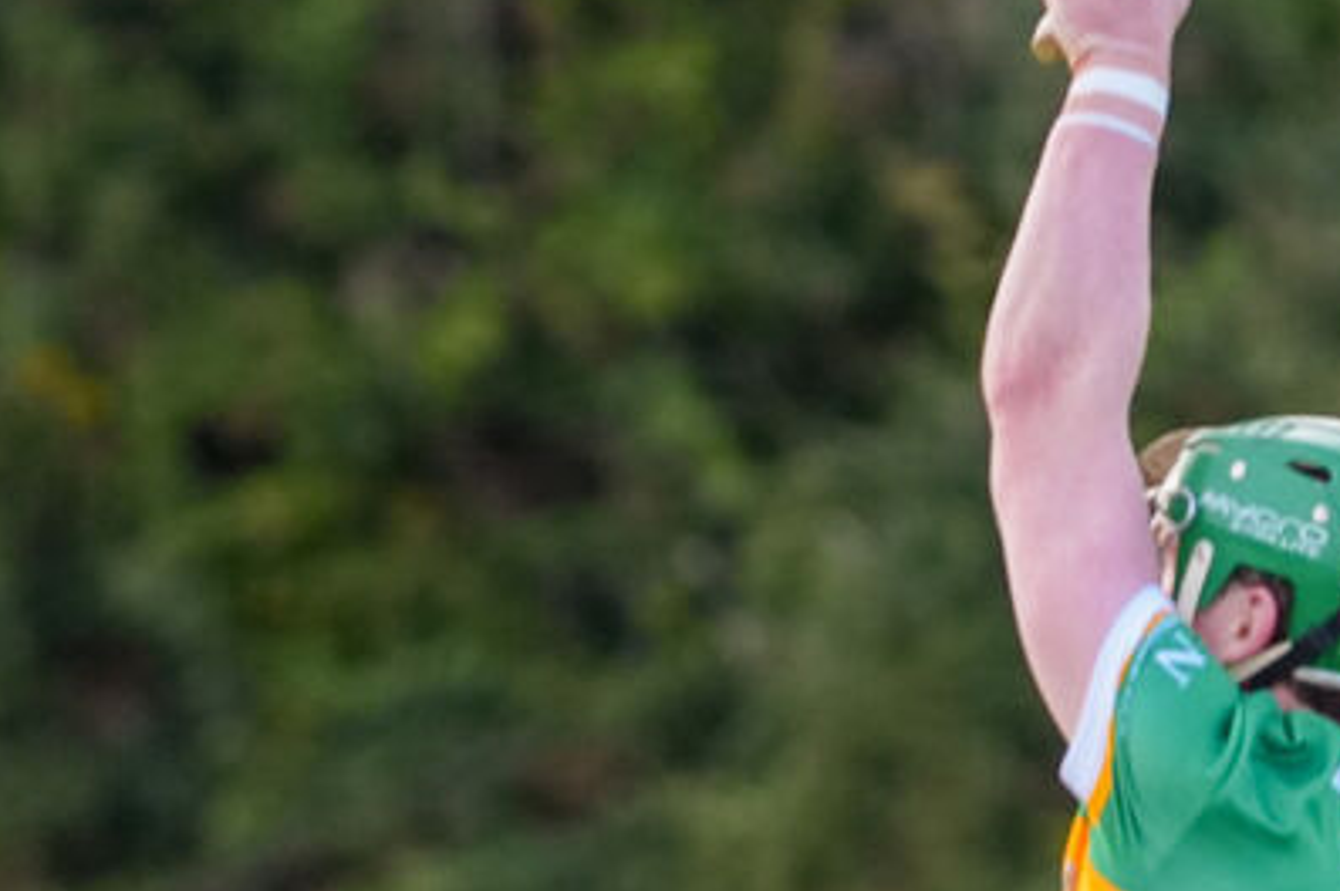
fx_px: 49612
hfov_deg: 1.5
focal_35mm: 1334
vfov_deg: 1.0
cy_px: 439
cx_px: 1796
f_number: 6.3
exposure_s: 1/1000
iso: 1600
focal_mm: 441
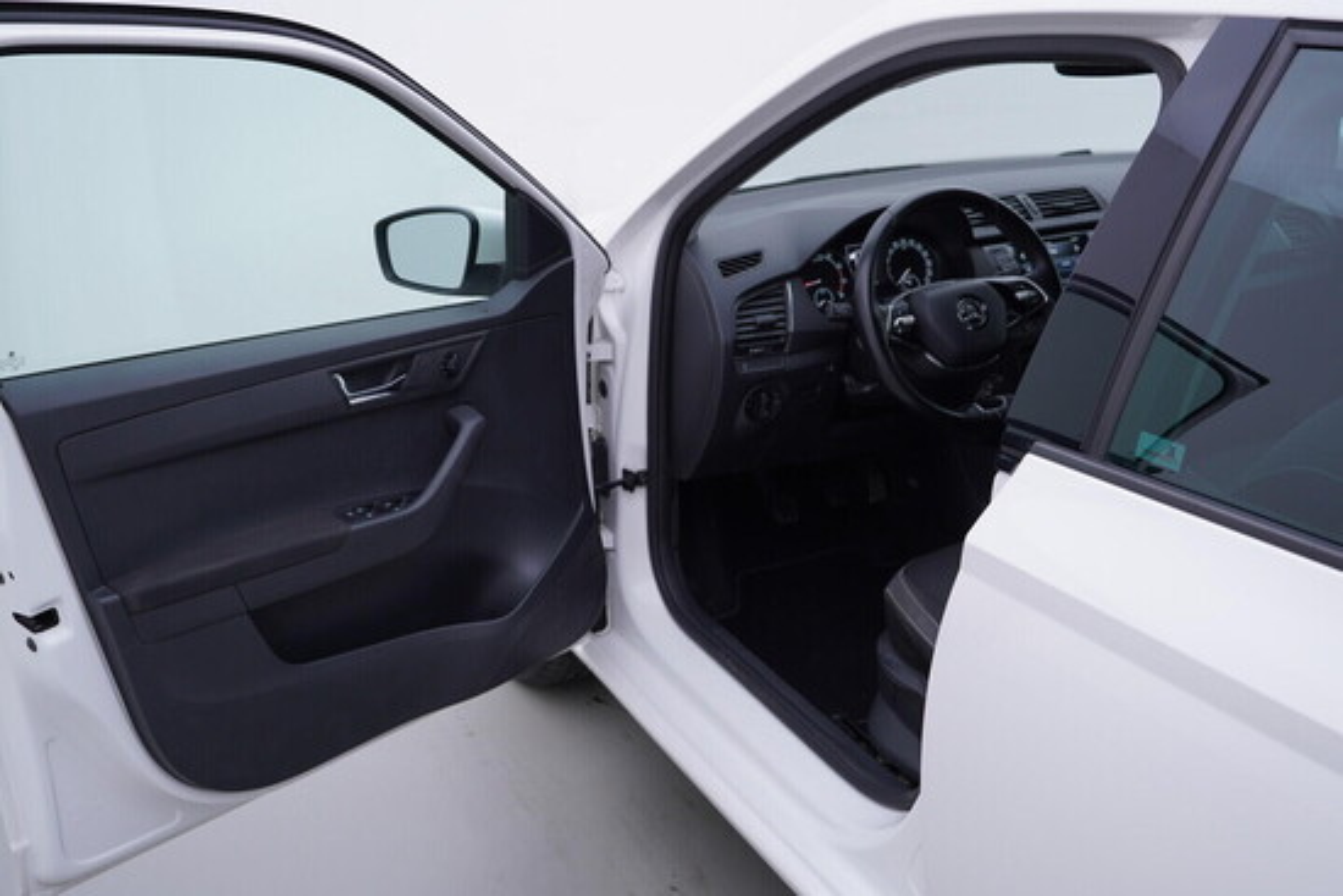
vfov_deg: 36.9
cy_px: 448
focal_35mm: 36
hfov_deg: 53.1
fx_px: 1343
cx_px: 672
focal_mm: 24
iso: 125
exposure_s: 1/60
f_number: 4
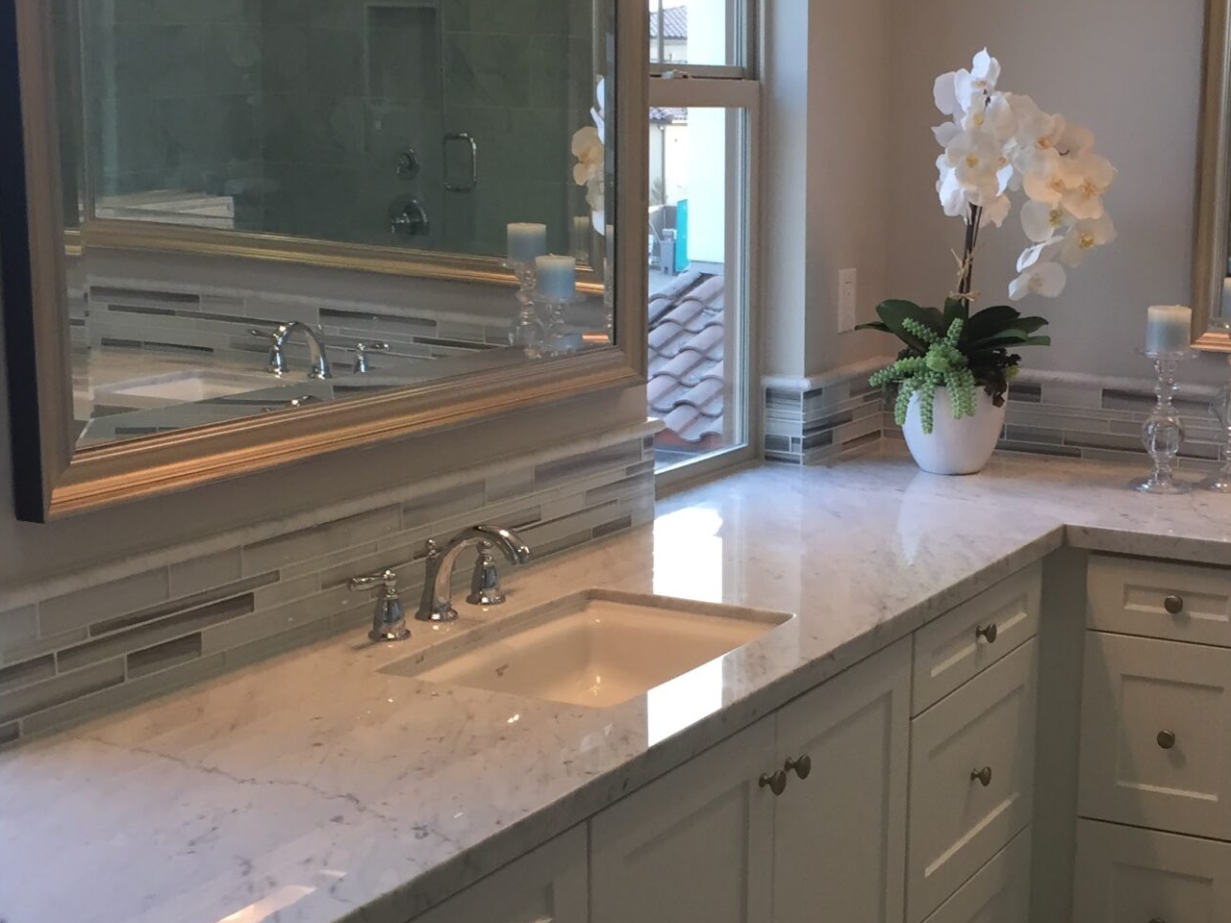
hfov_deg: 32.5
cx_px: 944
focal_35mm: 58
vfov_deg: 25.2
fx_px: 2063
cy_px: 529
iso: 40
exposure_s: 1/40
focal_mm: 4.15
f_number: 2.2
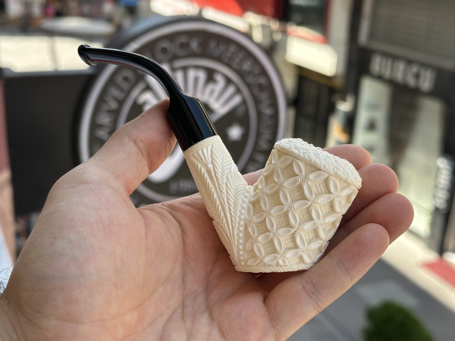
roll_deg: -2.9
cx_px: 228
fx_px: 631
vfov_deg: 30.3
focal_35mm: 48
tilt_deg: -20.0
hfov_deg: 39.7
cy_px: 170
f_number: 1.78
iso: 64
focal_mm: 6.86
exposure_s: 1/690
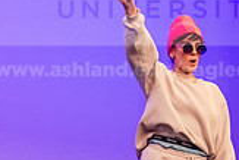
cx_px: -72
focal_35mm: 362
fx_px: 2405
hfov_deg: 5.7
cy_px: 101
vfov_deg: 3.8
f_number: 3.5
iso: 4000
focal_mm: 102
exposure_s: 1/320
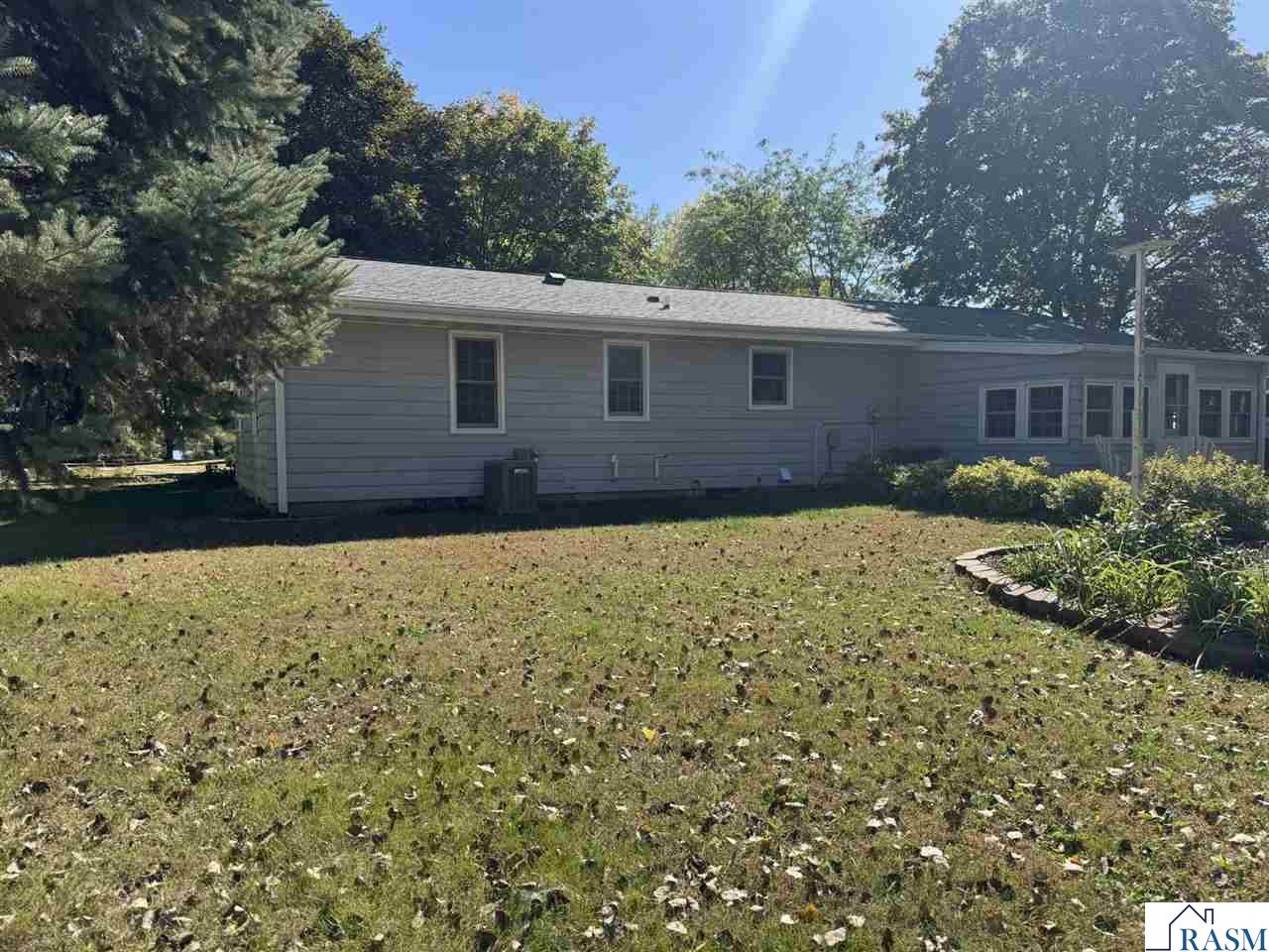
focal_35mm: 24
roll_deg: +0.3
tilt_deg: -1.9
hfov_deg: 71.6
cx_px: 634
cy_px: 476
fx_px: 880
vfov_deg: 56.8
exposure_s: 1/2959
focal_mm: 6.76
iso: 80
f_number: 1.78
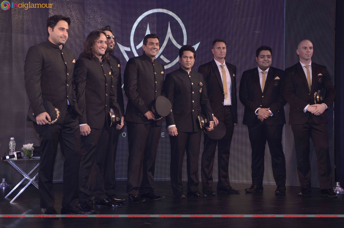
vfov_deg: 18.1
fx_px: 716
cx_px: 172
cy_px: 114
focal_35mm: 75
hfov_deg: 27.0
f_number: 8
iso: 1600
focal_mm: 50
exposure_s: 1/200
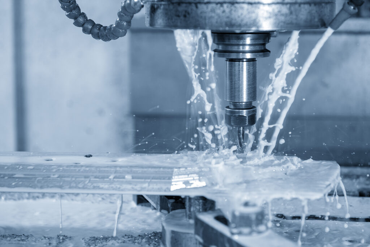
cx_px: 185
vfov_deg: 19.5
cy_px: 124
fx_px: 720
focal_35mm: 70
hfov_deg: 28.8
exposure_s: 1/40
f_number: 4
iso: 1600
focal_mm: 70
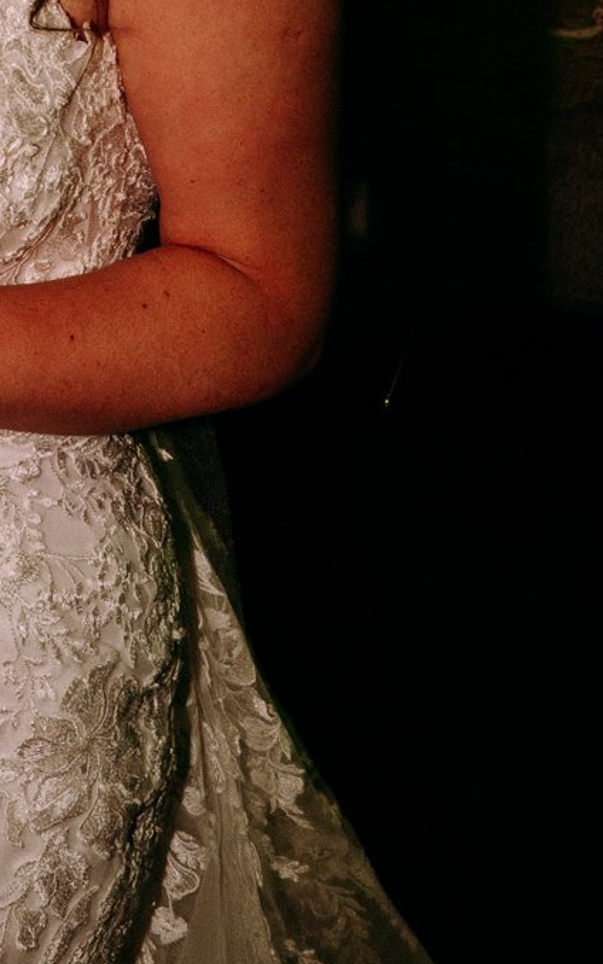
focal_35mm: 94
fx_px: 2471
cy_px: -257
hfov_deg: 12.9
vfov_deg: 20.4
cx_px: -415
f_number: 9
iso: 640
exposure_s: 1/50
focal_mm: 25
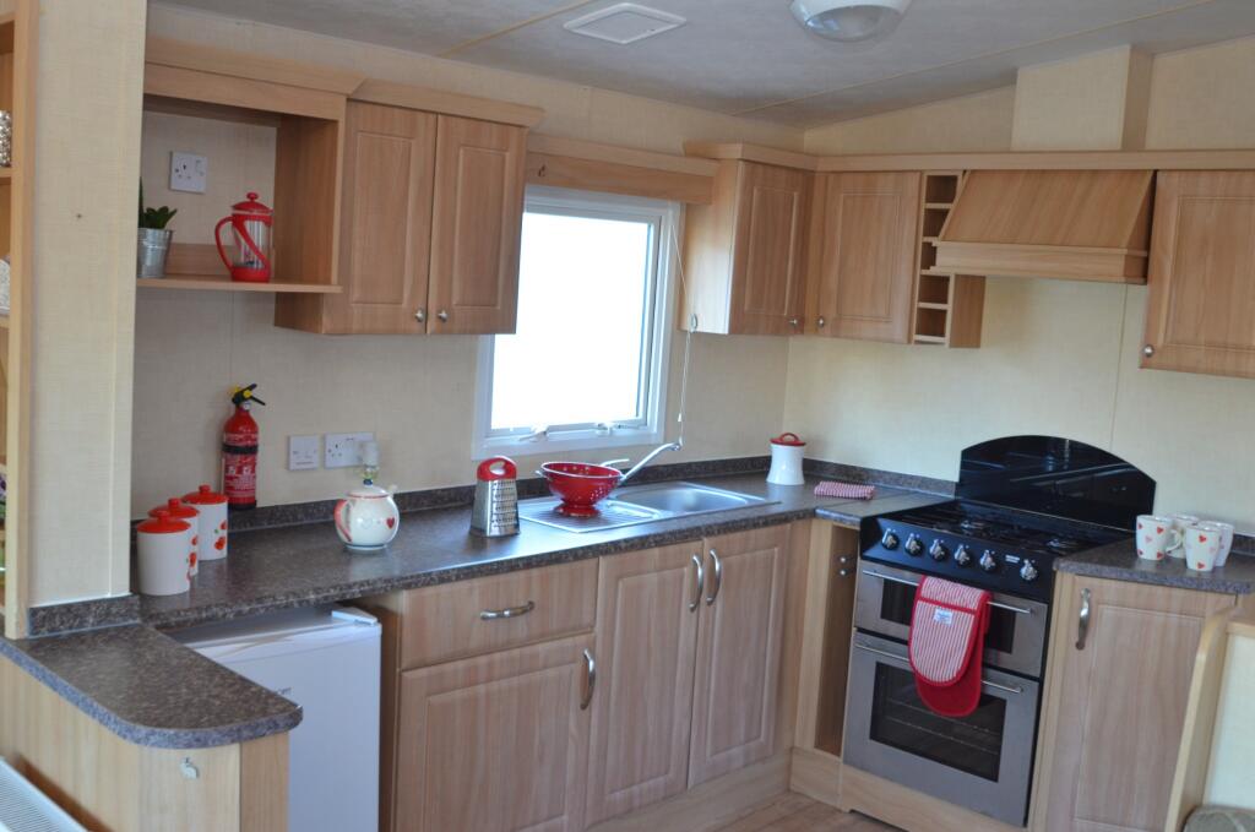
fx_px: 1253
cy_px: 416
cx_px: 628
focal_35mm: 36
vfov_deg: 36.7
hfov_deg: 53.2
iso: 800
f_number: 4.5
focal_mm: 24
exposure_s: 1/50
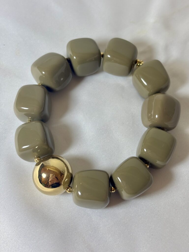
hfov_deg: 28.0
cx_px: 94
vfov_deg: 36.8
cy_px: 126
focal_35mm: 52
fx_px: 379
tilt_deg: -67.0
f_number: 1.6
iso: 32
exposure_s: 1/150
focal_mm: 5.96
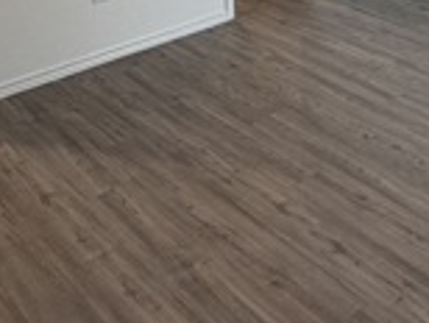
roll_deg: +0.2
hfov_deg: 32.6
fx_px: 720
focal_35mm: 58
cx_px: 320
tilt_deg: -15.7
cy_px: -72
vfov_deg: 23.0
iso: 250
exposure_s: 1/120
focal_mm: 2.22
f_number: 2.2
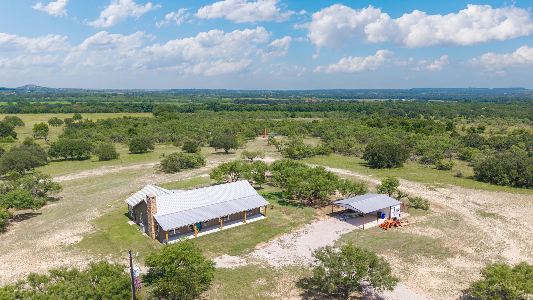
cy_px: 161
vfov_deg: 42.9
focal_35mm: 27
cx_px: 271
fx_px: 382
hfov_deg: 69.8
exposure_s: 1/3000
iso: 110
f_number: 1.8
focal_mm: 8.67
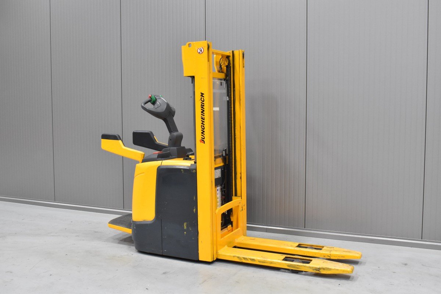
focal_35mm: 38
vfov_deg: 35.5
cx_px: 220
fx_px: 459
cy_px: 147
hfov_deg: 51.3
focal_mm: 25
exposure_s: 1/30
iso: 1600
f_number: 5.6
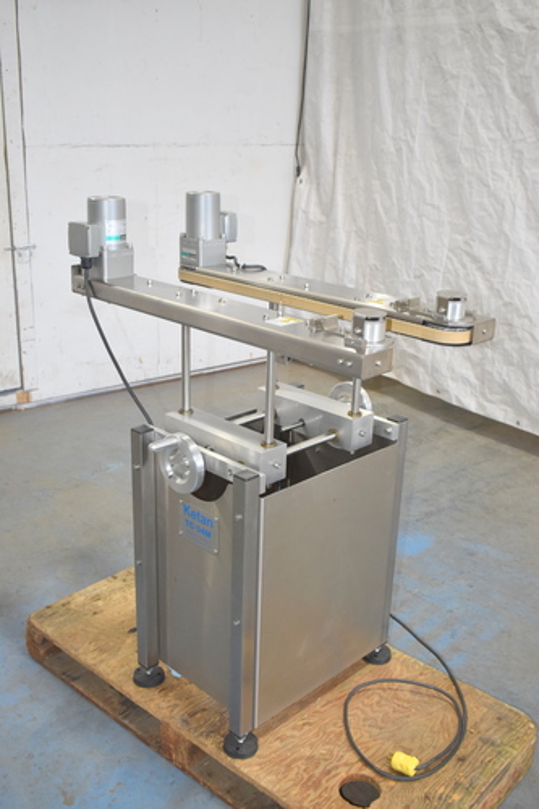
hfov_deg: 36.8
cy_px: 404
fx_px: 809
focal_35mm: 36
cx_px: 270
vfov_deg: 53.1
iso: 800
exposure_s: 1/160
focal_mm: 24
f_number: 4
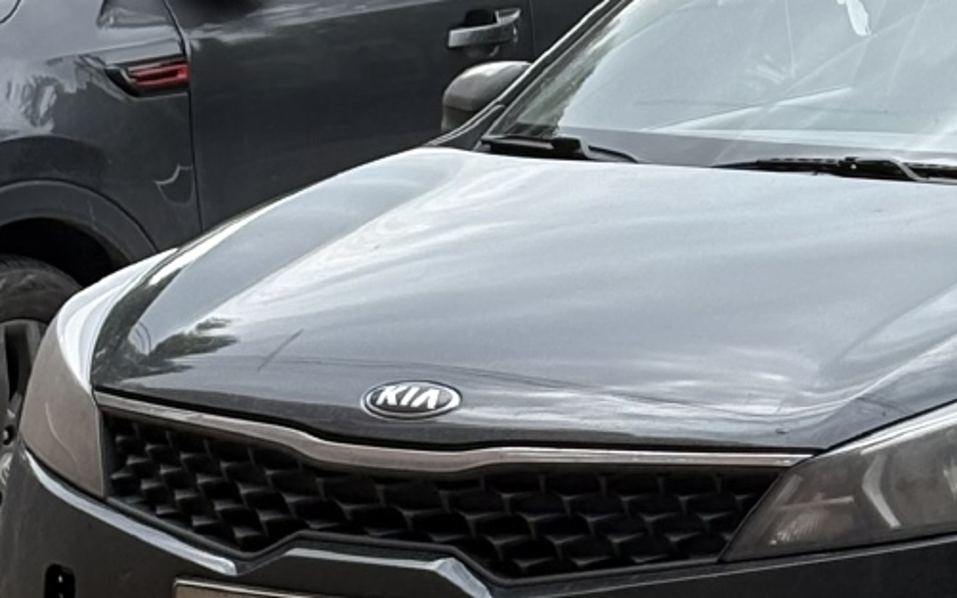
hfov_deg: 14.3
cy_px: 175
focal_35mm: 143
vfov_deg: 9.2
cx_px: 1064
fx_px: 3729
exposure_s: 1/933
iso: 32
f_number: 1.6
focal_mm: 5.96
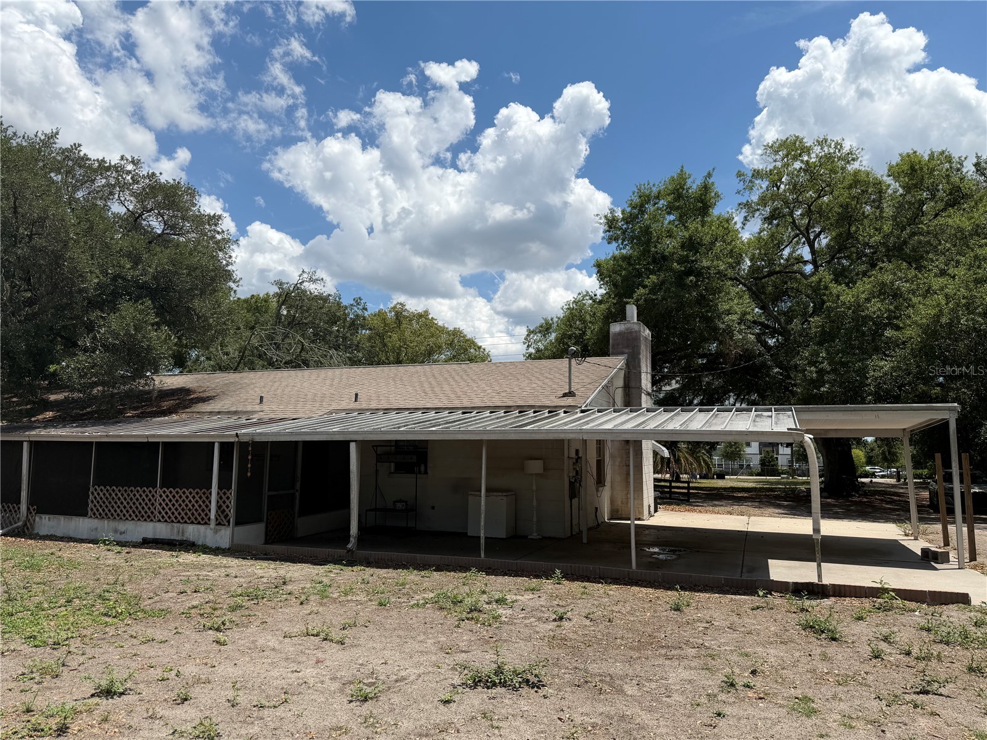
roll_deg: -0.9
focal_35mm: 24
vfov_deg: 56.8
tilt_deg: +6.6
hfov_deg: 71.6
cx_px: 494
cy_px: 370
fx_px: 684
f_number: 1.78
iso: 80
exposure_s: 1/6711
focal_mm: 6.76
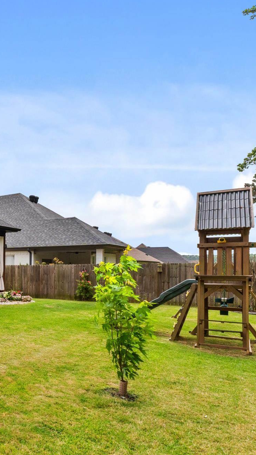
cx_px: -92
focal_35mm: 30
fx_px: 362
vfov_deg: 63.8
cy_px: 270
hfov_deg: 29.6
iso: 200
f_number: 9
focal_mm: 10
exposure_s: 1/160
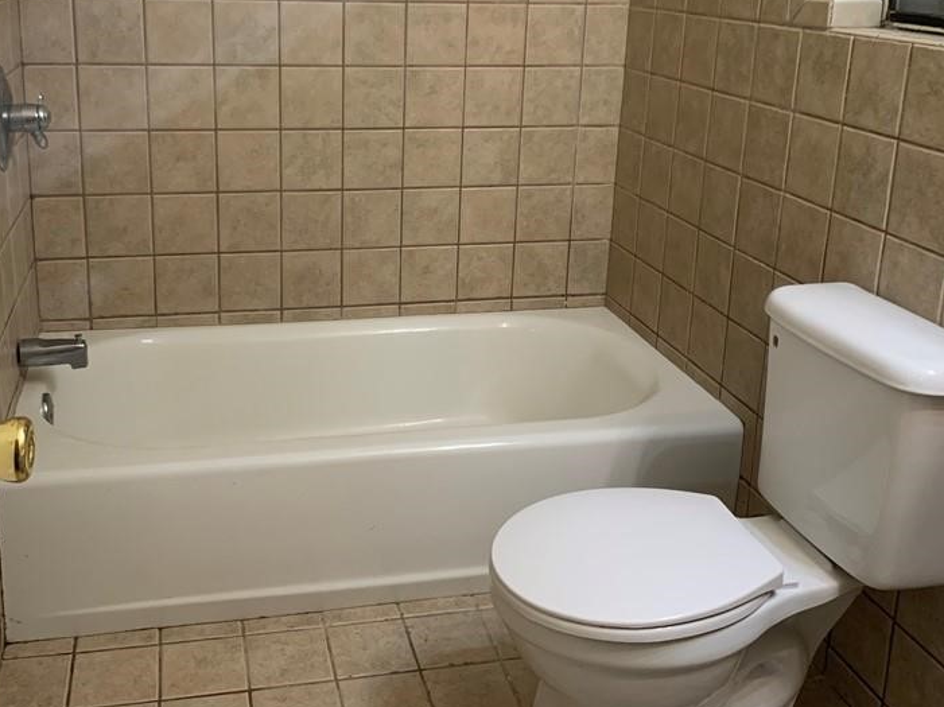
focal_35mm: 38
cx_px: 416
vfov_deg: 37.2
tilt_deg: -13.5
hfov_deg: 48.9
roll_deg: -2.0
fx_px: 1036
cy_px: 220
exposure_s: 1/60
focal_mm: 4.25
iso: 125
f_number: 1.8
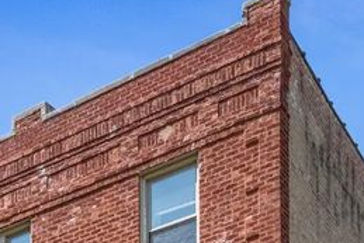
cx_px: 135
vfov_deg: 13.9
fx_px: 880
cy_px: 447
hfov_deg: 23.3
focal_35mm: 87
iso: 400
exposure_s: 1/1600
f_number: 8
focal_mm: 22
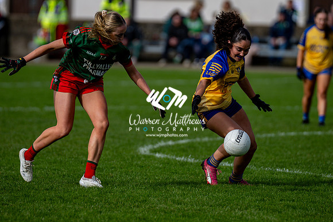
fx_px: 3744
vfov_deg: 3.4
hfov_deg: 5.1
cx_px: 166
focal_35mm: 405
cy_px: 111
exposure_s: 1/2500
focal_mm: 270
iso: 160
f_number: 2.8
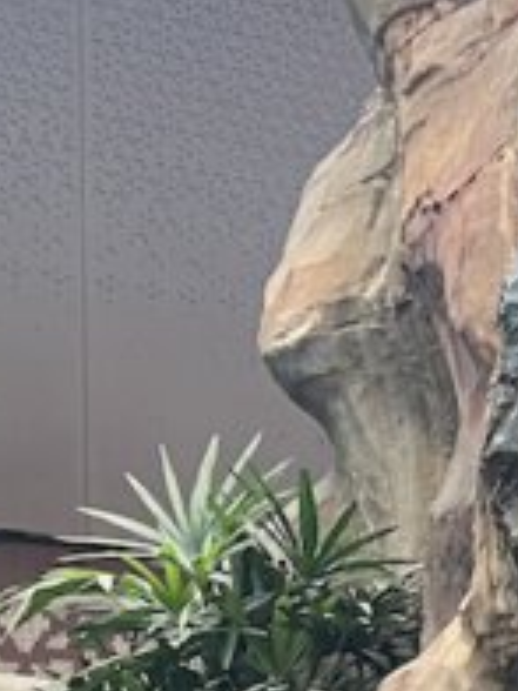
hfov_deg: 10.4
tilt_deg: +3.0
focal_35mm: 136
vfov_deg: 13.8
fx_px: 2714
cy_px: 952
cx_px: 853
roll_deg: +0.4
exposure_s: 1/60
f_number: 1.5
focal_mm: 5.7
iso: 250
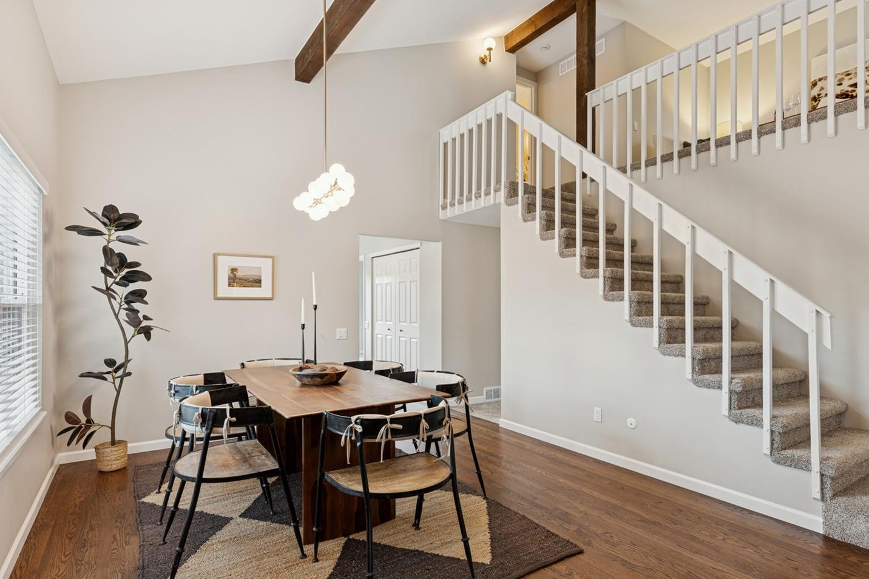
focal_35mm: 19
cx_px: 442
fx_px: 459
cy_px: 314
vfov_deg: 64.4
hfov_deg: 86.9
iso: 400
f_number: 9
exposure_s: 1/13
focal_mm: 17
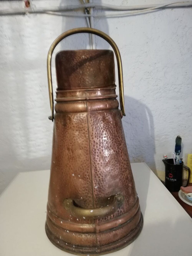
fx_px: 192
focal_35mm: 26
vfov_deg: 67.3
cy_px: 128
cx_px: 96
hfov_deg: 53.1
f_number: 2.2
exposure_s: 1/20
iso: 500
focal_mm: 3.81
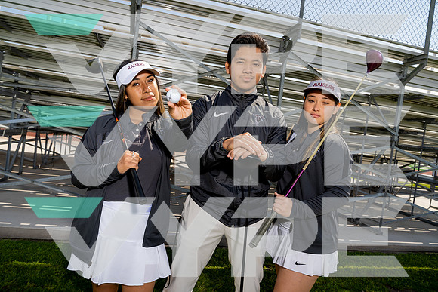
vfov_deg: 51.3
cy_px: 146
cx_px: 219
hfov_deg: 71.5
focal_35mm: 25
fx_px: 304
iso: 100
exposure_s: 1/250
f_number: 8
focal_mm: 25
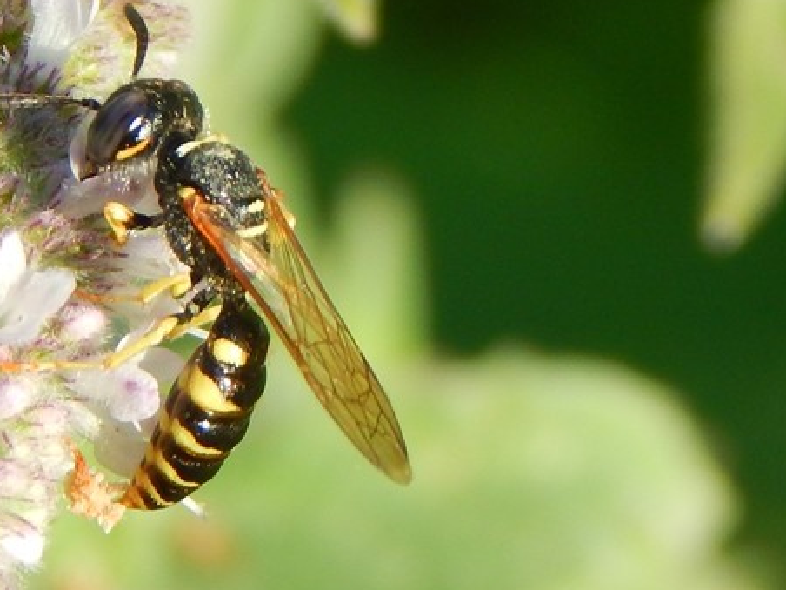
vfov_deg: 5.6
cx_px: 145
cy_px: 242
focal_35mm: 266
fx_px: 6040
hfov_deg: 7.4
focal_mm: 25.3
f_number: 4.9
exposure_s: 1/320
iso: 125
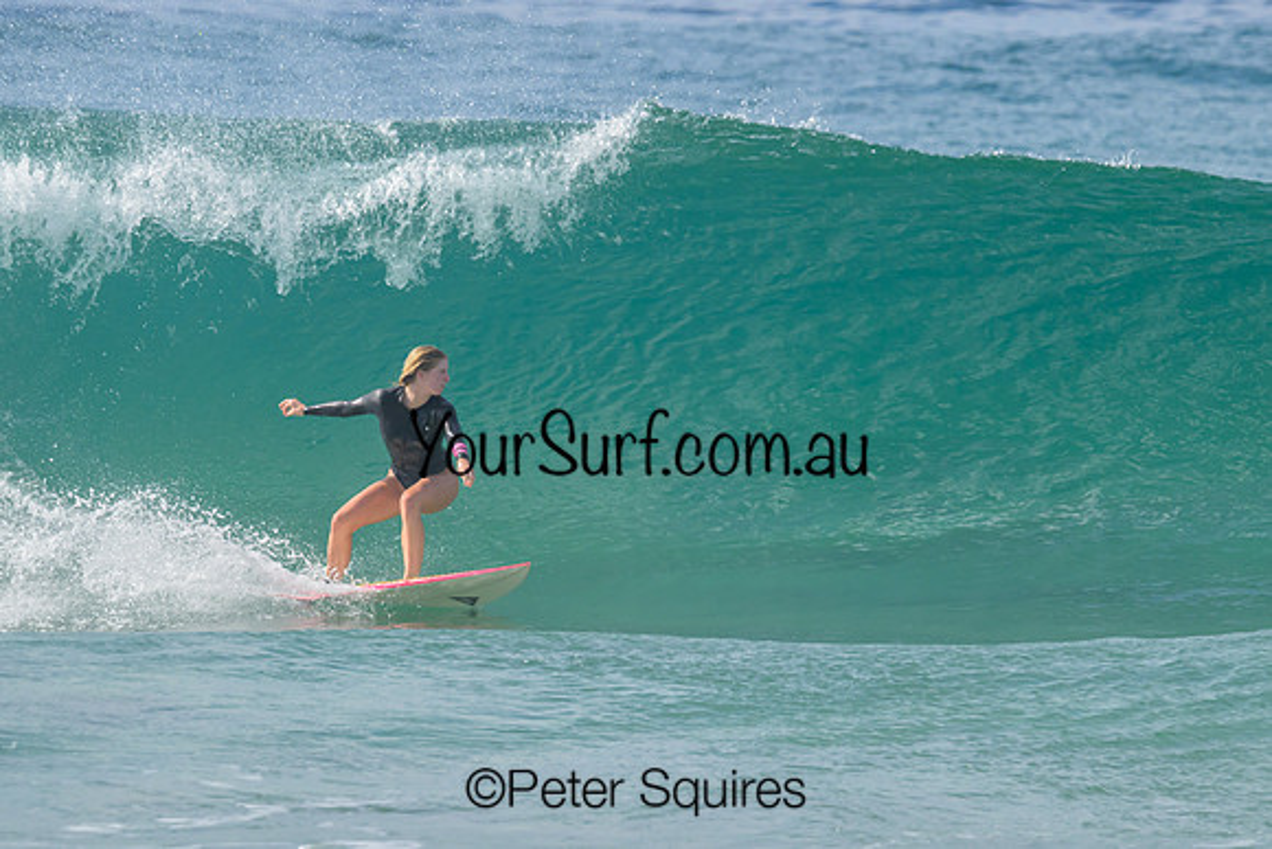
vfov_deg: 2.2
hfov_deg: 3.3
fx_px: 21851
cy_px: 481
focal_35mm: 618
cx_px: 706
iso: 900
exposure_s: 1/2000
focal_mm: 500
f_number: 10
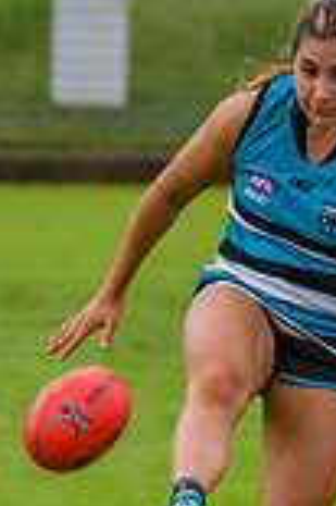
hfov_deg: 0.8
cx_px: 211
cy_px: 402
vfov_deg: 1.2
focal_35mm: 1746
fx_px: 24497
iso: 800
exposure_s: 1/2000
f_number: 6.3
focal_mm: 310
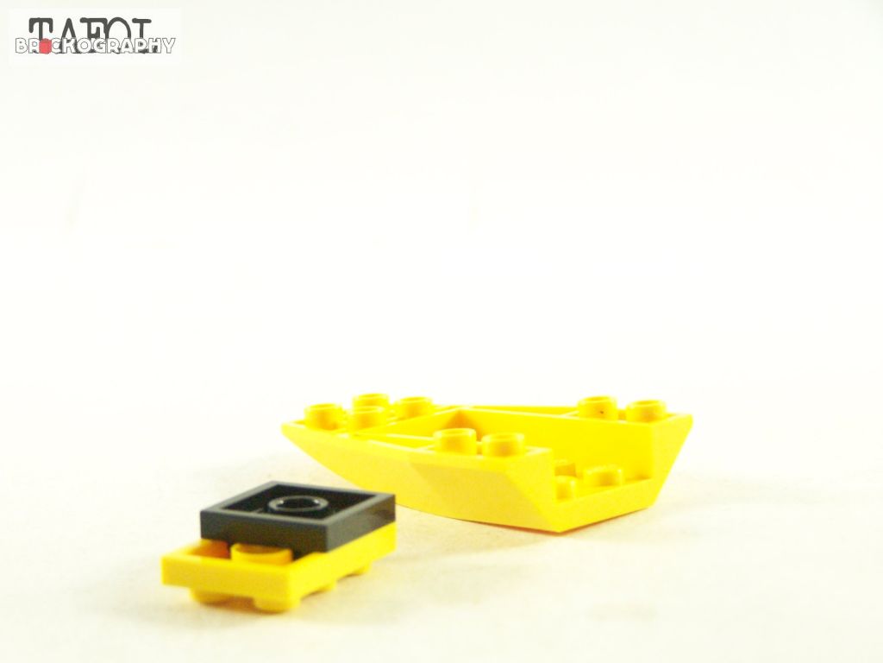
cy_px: 332
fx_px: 2678
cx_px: 442
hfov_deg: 18.7
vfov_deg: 14.1
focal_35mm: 105
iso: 400
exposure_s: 1/60
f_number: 3.2
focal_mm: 17.5
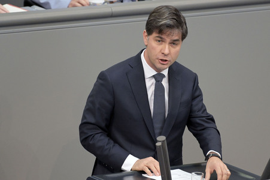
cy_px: 90
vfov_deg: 3.1
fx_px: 3372
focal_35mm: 450
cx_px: 135
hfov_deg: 4.6
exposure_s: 1/320
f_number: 5.6
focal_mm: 450
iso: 10000
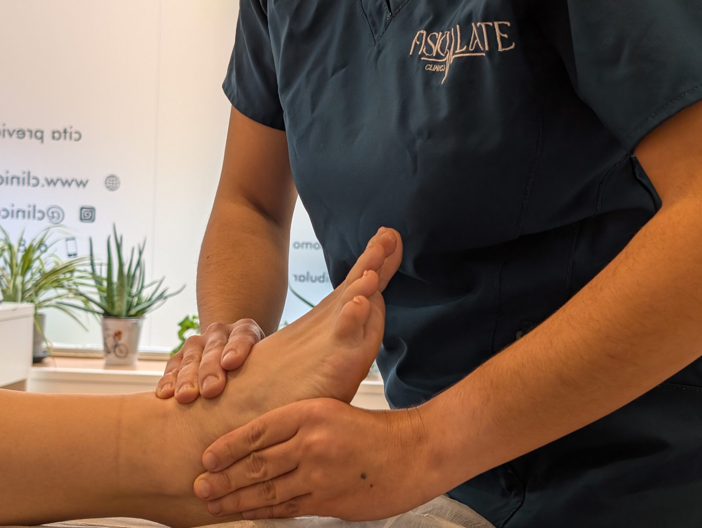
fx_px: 995
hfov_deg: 38.9
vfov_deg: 29.8
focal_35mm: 49
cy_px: 264
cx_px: 351
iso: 34
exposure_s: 1/59.6
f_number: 1.68
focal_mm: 6.9
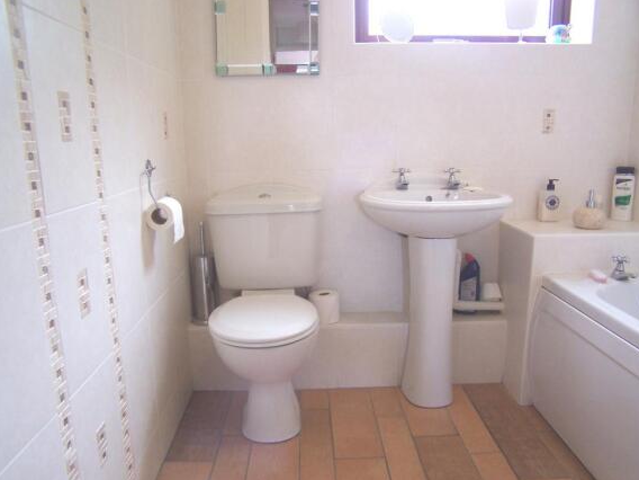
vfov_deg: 36.8
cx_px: 323
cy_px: 243
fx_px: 720
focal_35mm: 39
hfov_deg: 47.9
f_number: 2.8
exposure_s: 1/30
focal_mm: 6.3
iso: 140
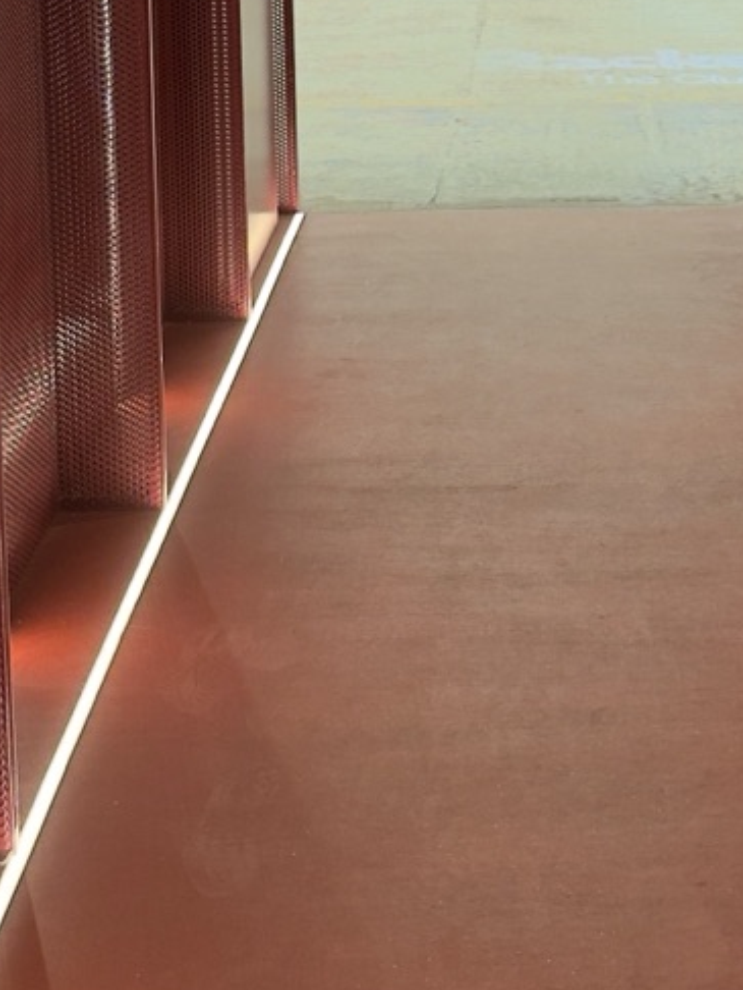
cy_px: -96
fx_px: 2259
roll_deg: +0.2
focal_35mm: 79
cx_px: 507
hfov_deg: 18.6
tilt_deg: -6.0
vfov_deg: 23.2
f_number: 1.78
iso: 400
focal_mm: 6.76
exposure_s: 1/100
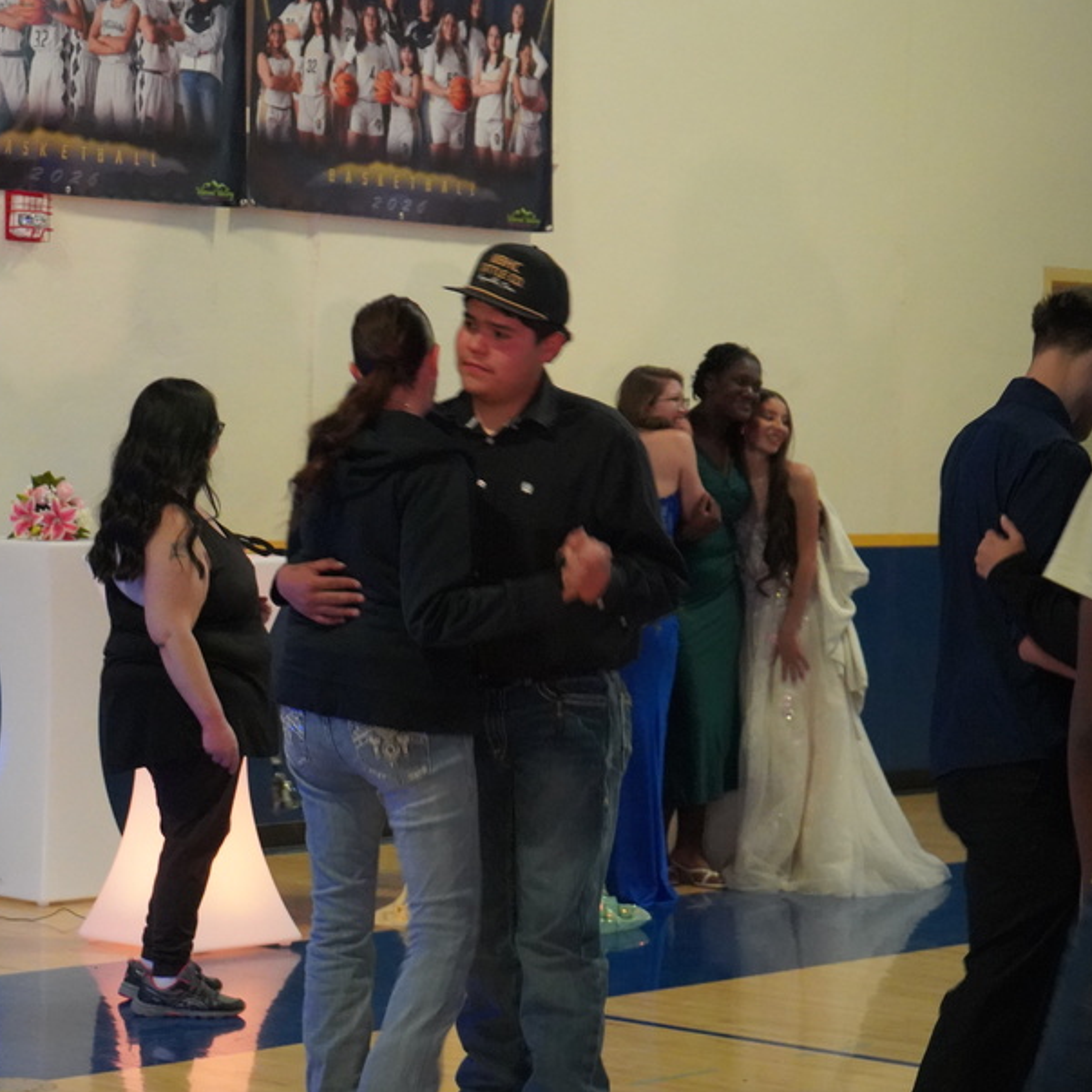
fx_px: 3605
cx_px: 176
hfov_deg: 17.1
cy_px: 597
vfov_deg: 17.2
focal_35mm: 101
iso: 12800
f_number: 5.6
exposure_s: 1/30
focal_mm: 70
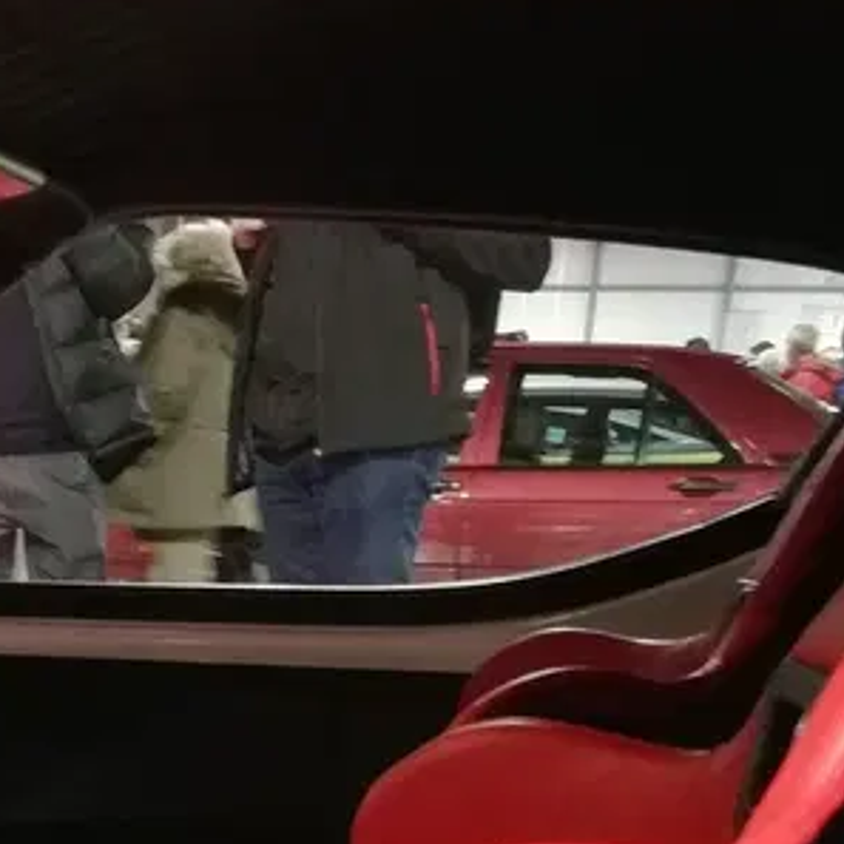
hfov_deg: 16.2
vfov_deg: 17.8
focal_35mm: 93
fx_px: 2565
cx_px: -608
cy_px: 992
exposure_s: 1/20
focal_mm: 3.81
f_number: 2.2
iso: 500
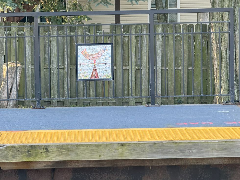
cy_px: 77
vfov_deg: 10.1
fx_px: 1019
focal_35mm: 147
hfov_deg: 13.4
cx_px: 100
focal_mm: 15.66
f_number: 2.8
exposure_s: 1/99
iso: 64
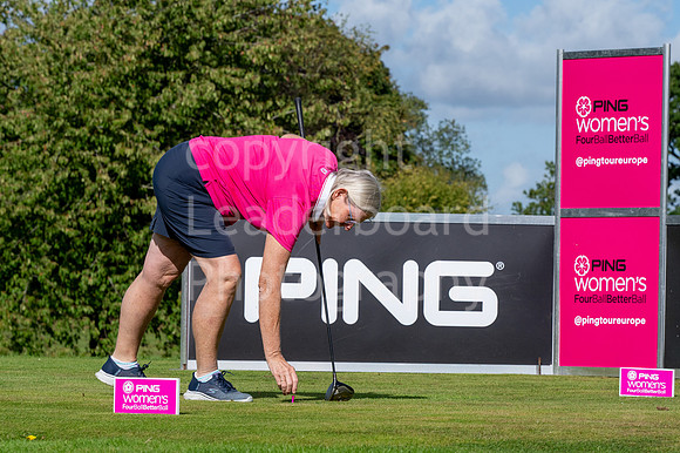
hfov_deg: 11.4
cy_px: 226
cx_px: 340
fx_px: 3398
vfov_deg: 7.6
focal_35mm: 180
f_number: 9
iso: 320
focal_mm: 120
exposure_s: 1/1250
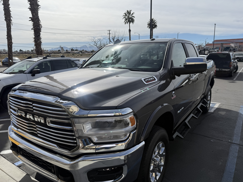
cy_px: 89
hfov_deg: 69.4
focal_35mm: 25
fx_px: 175
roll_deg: +2.1
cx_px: 117
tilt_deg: -10.1
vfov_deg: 54.9
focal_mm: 6.76
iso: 80
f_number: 1.78
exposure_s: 1/7353
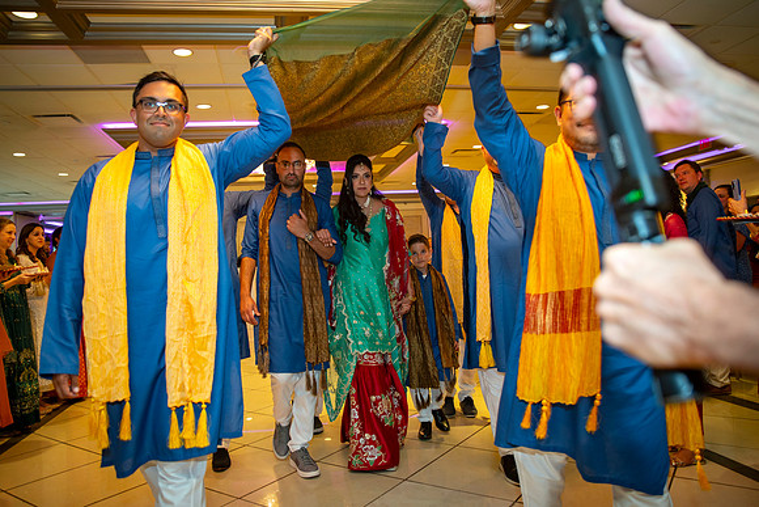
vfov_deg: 49.8
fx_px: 545
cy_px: 250
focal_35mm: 26
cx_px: 377
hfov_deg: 69.7
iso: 1000
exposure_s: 1/60
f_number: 2.8
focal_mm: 24
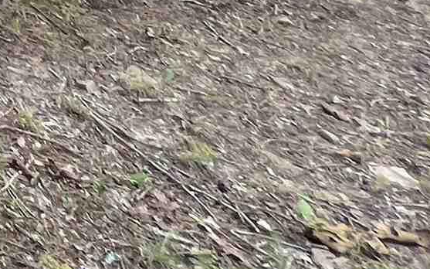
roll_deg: +3.7
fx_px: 891
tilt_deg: +10.4
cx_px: -598
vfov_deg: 11.1
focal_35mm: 76
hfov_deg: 15.2
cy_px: -536
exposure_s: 1/99
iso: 32
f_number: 1.8
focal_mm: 1.57
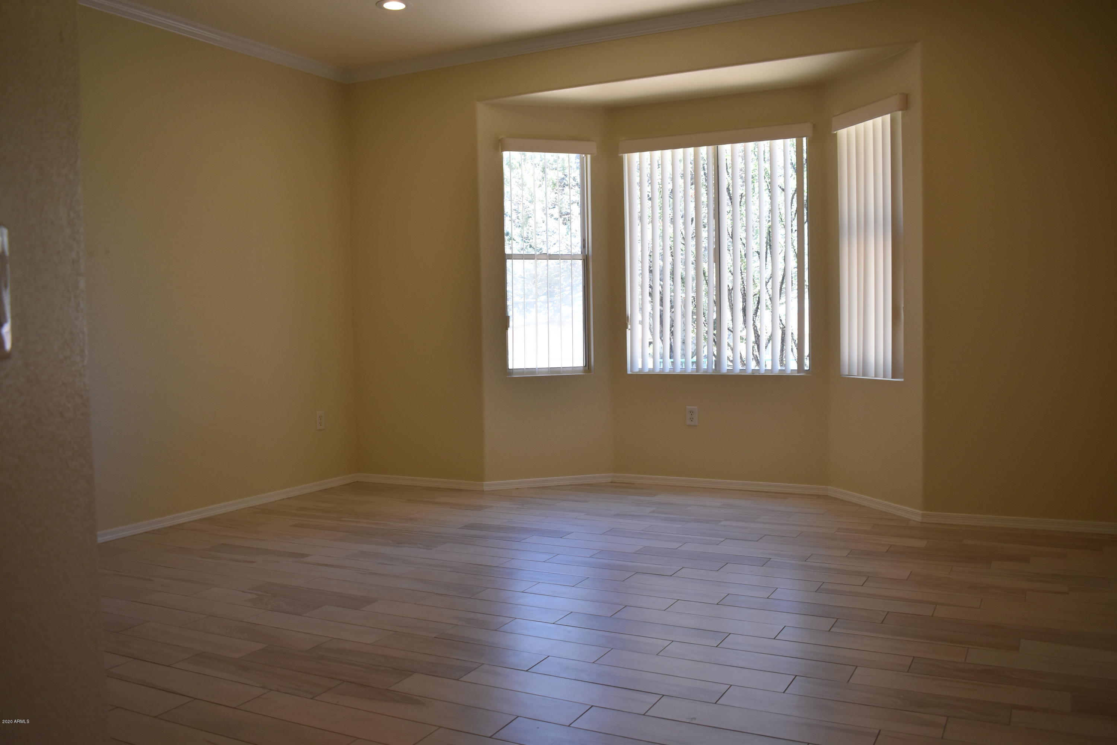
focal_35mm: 30
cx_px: 558
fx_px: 931
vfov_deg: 43.6
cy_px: 372
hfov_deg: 61.9
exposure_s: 1/250
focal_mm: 20
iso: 400
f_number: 5
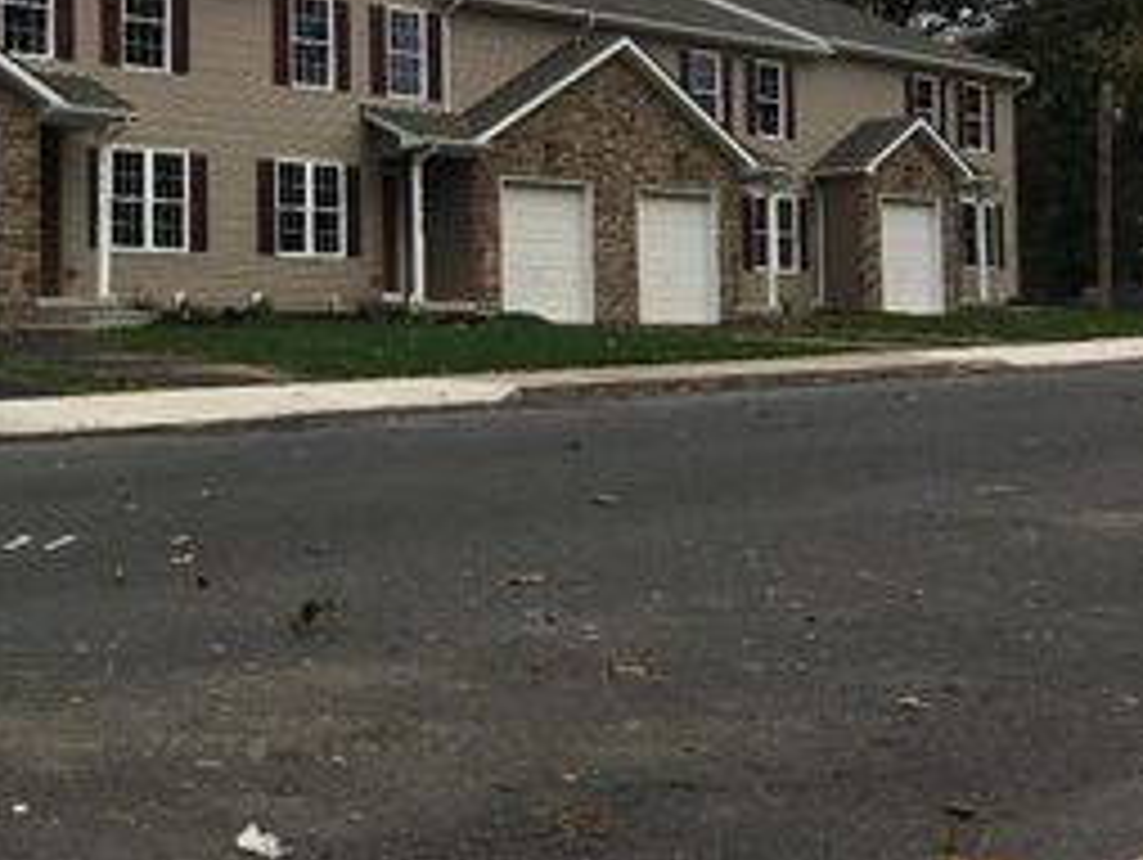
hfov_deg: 31.5
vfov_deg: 25.4
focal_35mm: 57
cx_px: 32
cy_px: 232
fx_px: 1884
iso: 25
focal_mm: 4.15
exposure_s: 1/1083
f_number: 2.2
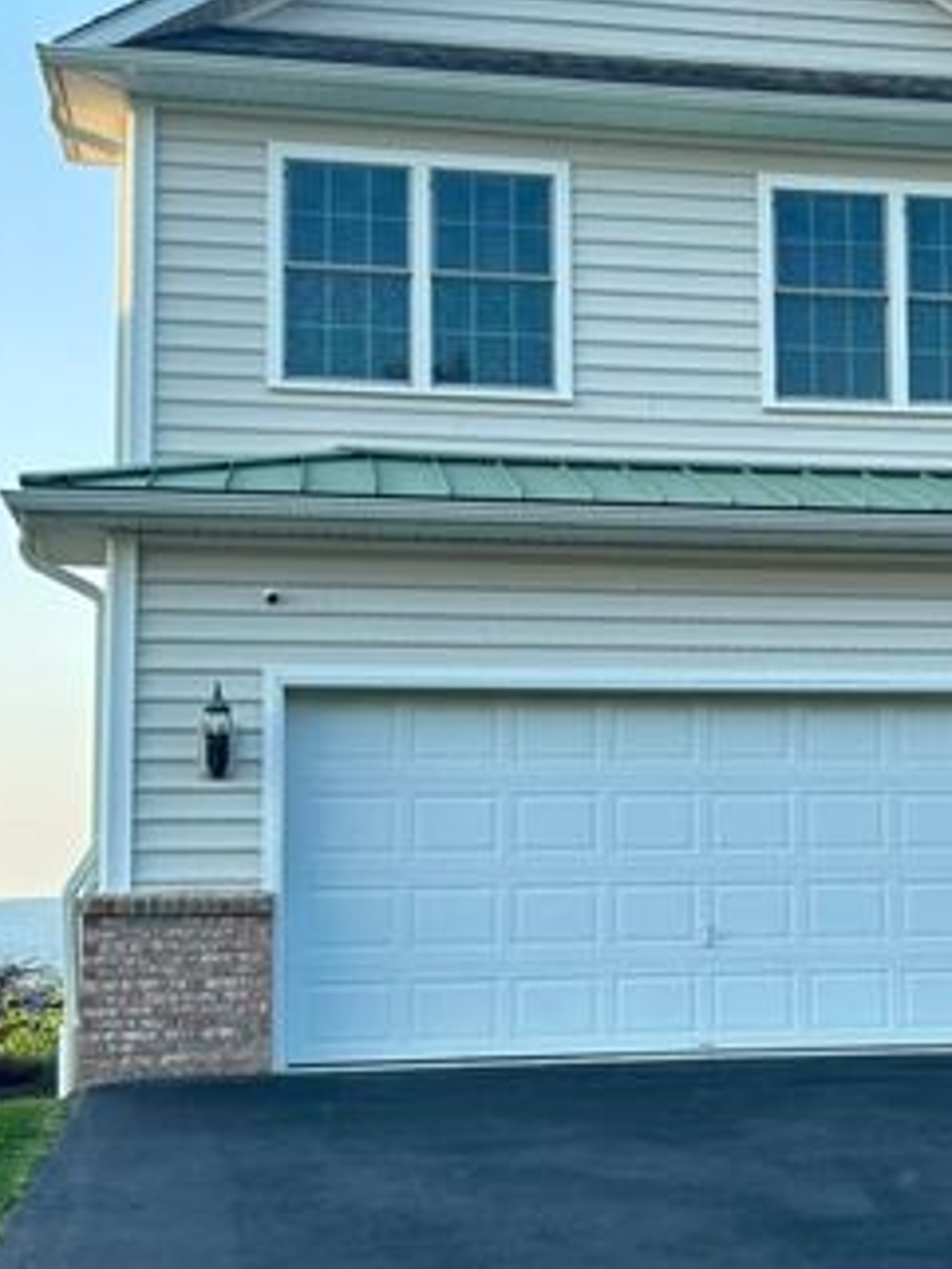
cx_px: 739
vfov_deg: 35.5
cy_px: 666
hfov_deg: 26.6
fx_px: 1979
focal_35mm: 54
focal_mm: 5.96
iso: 50
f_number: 1.6
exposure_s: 1/442
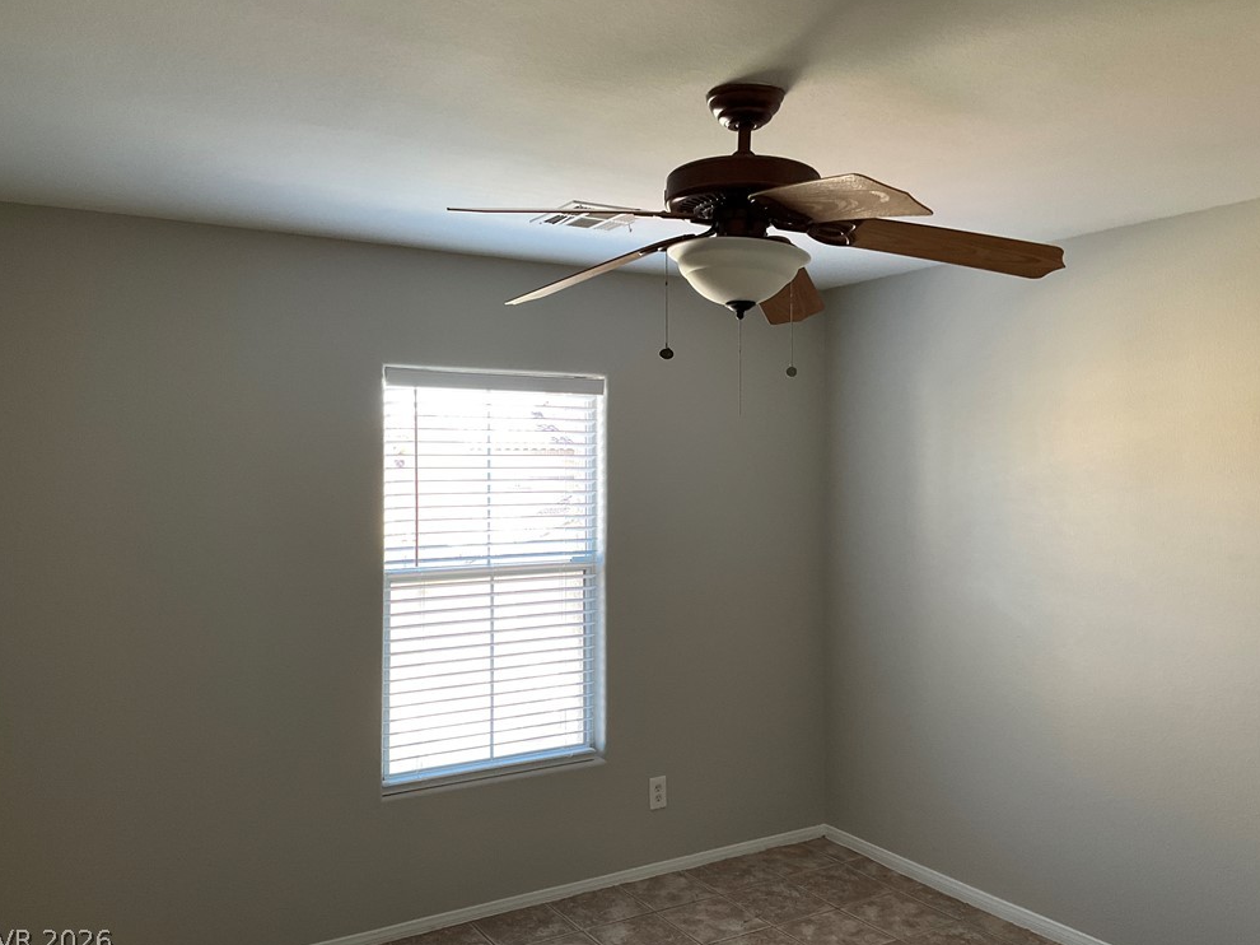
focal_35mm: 30
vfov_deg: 46.8
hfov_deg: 60.0
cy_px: 472
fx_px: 1092
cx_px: 625
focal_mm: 3
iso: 64
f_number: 1.8
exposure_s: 1/63
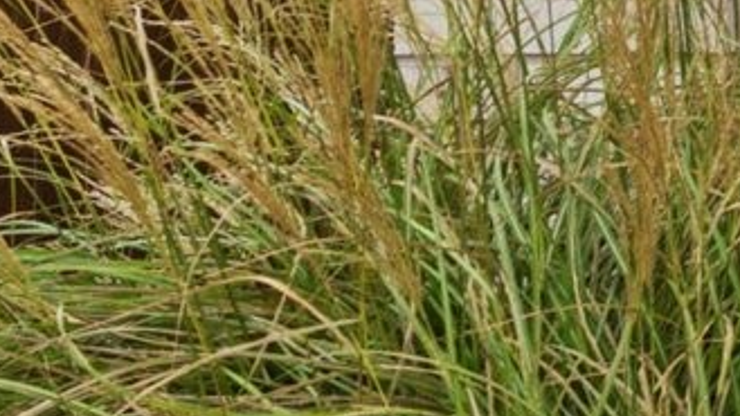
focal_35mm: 163
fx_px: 3198
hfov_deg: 11.6
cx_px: 1568
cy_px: -51
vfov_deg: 7.4
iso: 200
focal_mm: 17
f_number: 8
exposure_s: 1/80
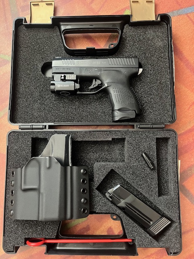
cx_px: 97
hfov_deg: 53.1
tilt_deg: -82.9
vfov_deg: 67.3
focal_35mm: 26
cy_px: 130
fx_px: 194
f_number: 1.6
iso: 640
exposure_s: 1/32
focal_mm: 5.1
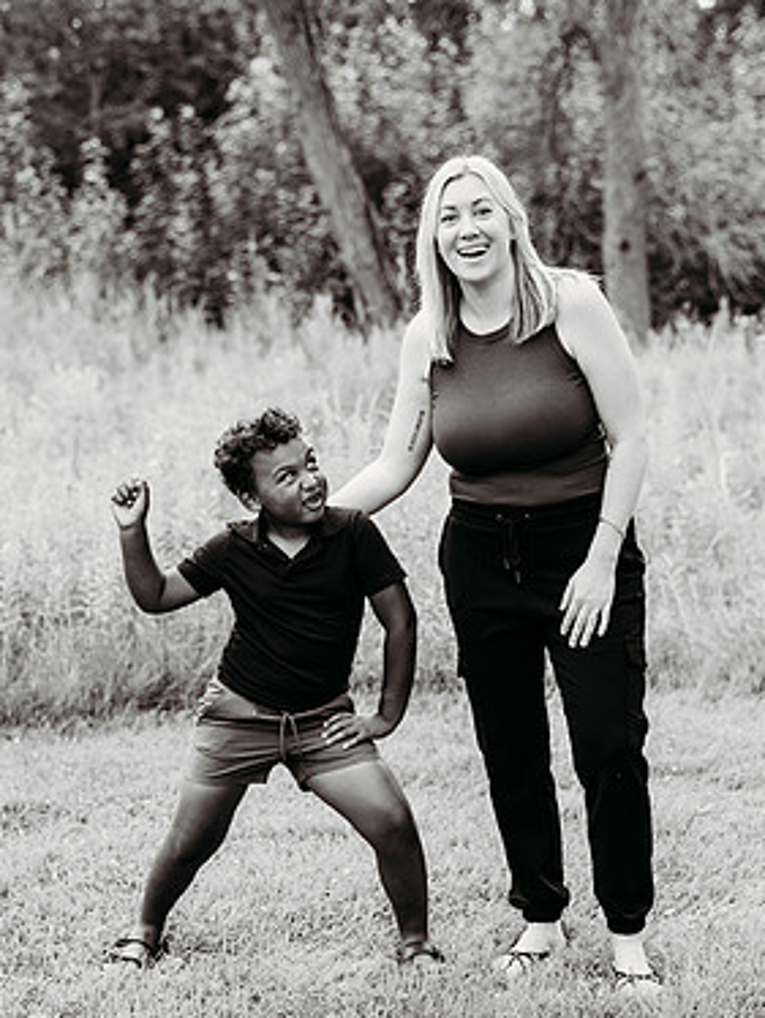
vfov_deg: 28.9
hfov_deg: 22.0
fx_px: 1972
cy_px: 596
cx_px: 399
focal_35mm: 67
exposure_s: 1/320
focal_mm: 58
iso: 400
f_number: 2.8
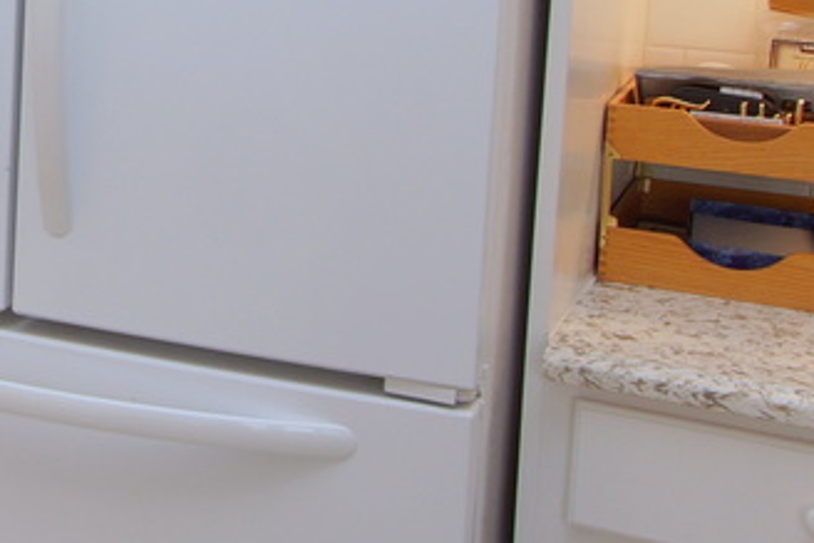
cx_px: -253
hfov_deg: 23.9
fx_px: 1674
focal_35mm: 74
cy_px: -17
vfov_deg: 17.9
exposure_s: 1/60
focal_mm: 10
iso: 100
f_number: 4
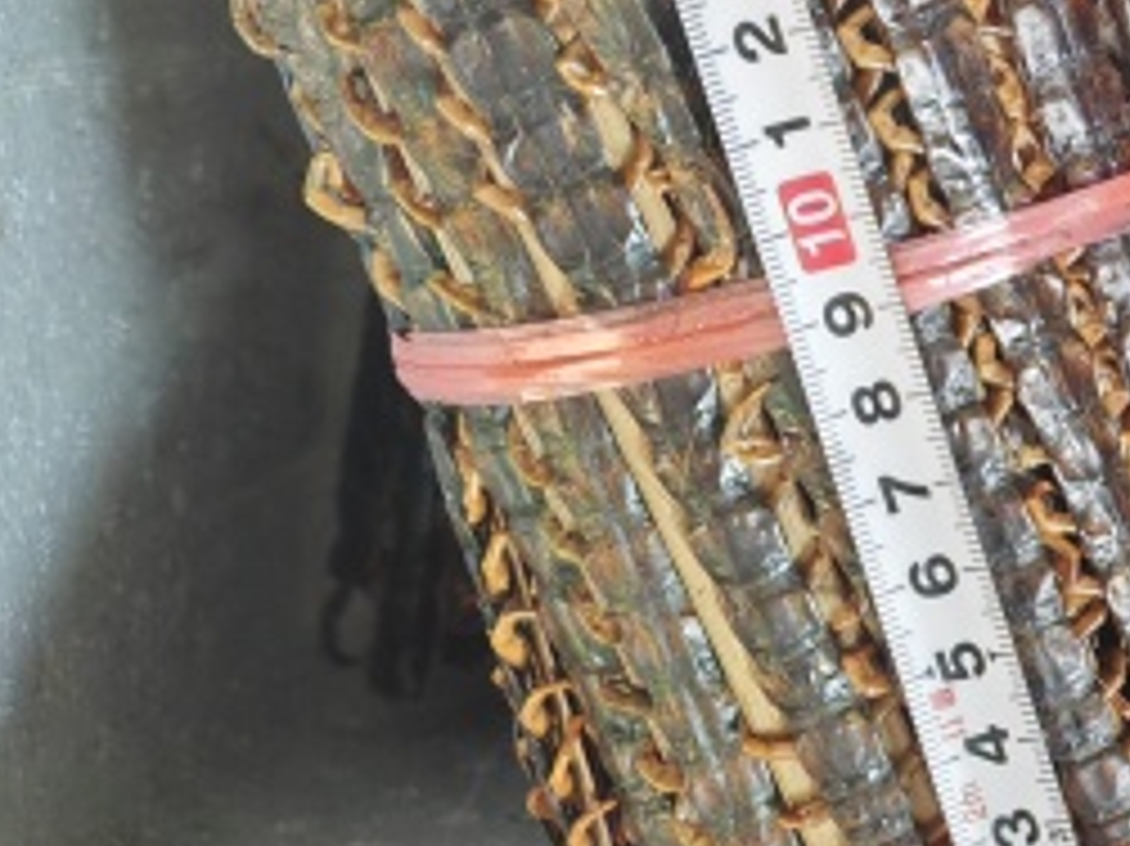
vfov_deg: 16.7
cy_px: -63
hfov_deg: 20.2
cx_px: 1607
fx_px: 2806
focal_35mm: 86
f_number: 1.95
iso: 200
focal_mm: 5.52
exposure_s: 1/100
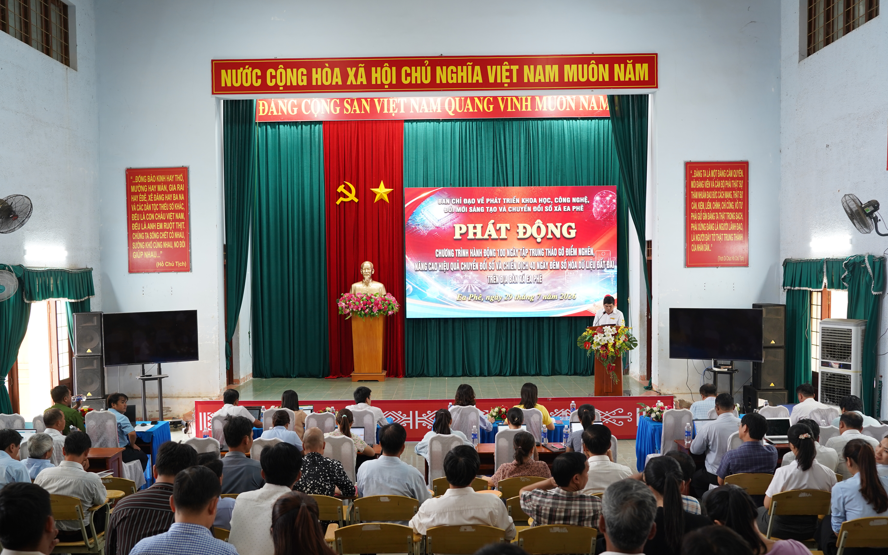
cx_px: 440
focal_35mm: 30
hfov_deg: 62.9
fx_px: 726
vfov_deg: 41.8
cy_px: 299
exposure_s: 1/50
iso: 640
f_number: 4
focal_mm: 29
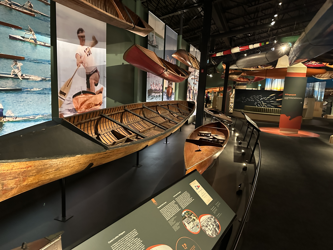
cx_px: 166
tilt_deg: -9.5
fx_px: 231
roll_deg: -3.1
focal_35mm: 24
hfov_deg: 71.6
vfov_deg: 56.8
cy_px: 125
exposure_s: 1/30
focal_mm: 6.86
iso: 800
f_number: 1.78
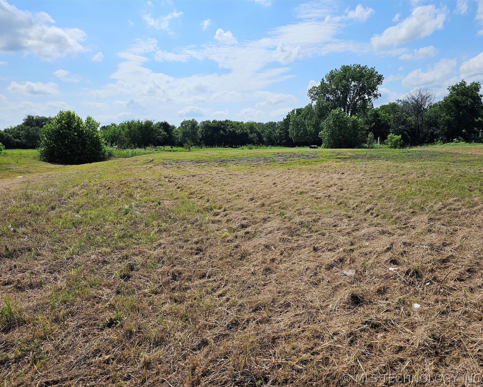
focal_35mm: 24
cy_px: 194
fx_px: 343
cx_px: 257
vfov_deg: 58.8
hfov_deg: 70.2
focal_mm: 6.3
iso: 10
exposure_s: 1/1509
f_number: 1.7
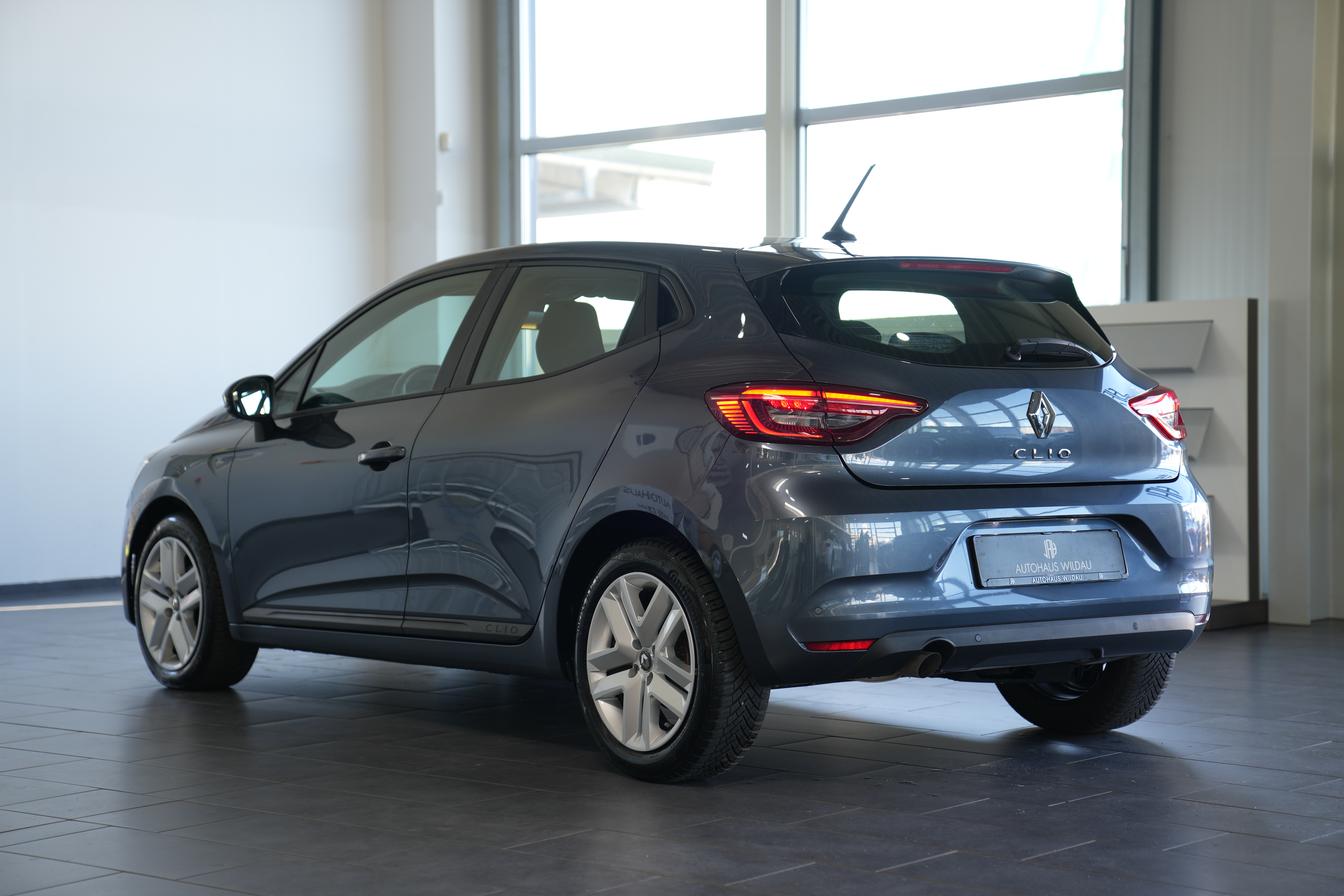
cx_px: 672
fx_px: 2314
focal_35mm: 62
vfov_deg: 21.9
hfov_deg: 32.4
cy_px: 448
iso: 200
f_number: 2.8
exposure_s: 1/80
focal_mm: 62
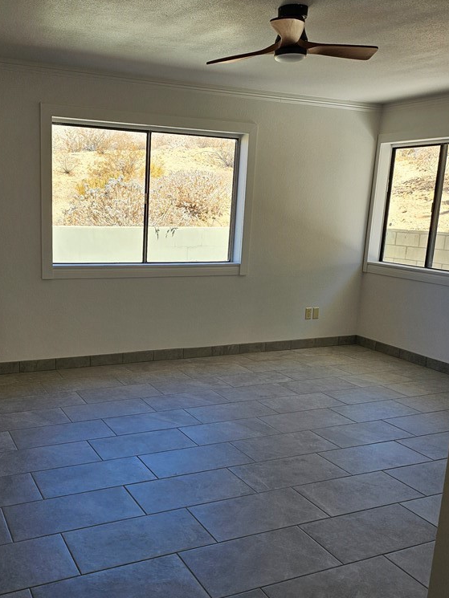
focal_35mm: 33
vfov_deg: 55.3
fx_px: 571
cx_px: 158
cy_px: 315
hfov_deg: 42.5
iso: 50
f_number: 1.8
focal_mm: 5
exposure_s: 1/447
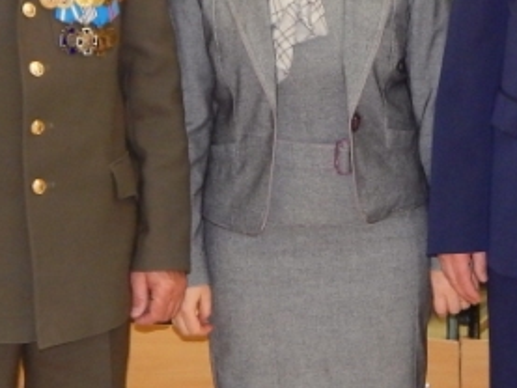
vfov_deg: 9.3
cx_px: 485
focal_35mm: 159
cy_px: 104
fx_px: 2376
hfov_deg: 12.3
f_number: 3.6
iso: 320
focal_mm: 7.7
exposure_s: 1/30
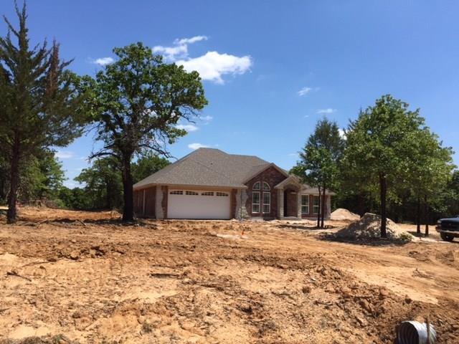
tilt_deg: +4.7
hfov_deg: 61.7
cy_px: 172
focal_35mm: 29
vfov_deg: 48.2
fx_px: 385
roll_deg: -1.7
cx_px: 230
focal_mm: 4.15
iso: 32
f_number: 2.2
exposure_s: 1/1883
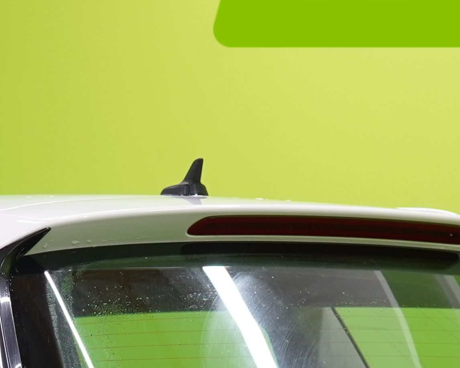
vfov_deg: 6.0
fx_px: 3485
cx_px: -87
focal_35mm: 256
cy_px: 567
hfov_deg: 7.5
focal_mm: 52
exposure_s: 1/30
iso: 400
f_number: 5.6
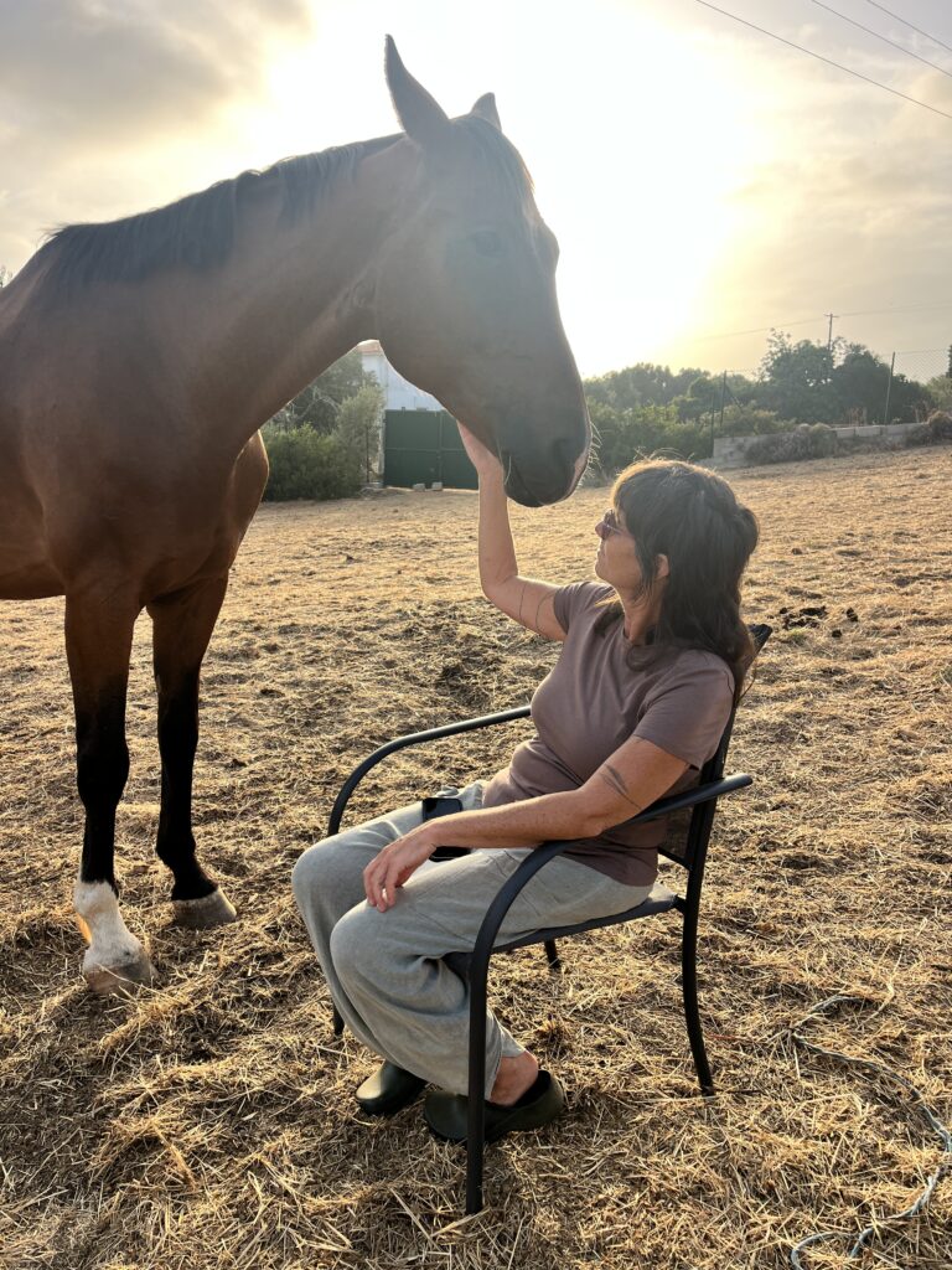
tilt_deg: -14.3
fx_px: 953
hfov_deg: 53.1
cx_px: 476
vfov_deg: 67.3
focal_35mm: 26
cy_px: 635
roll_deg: -1.4
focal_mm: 5.1
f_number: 1.6
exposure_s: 1/913
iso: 50
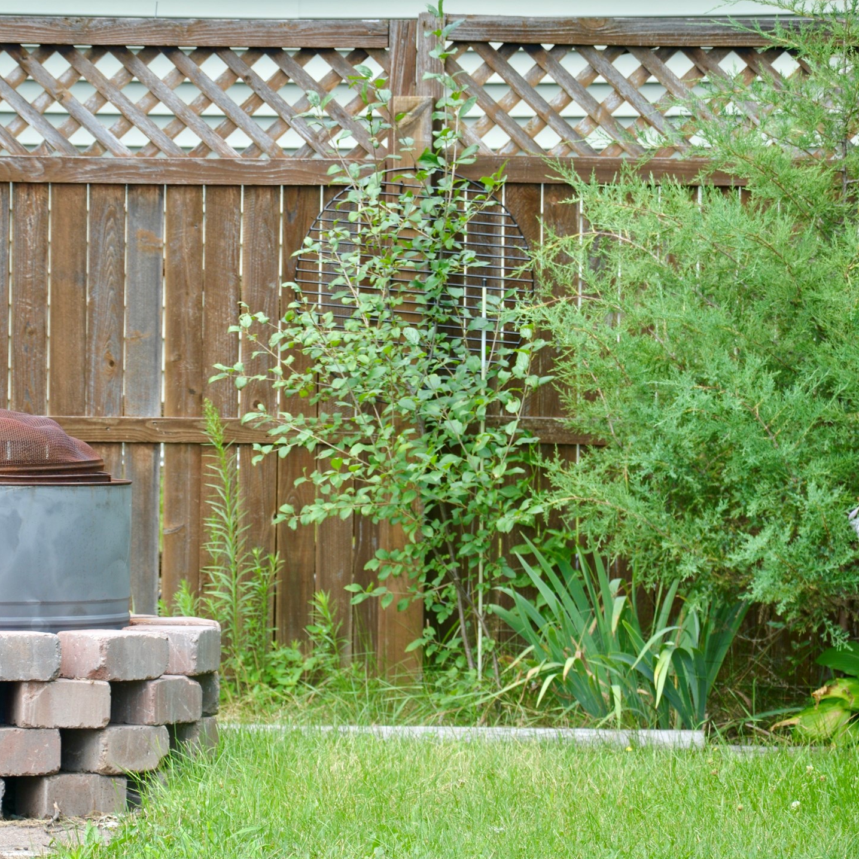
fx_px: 5689
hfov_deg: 8.6
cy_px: 430
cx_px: 267
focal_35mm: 203
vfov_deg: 8.6
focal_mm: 105
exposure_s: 1/160
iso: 200
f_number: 6.3
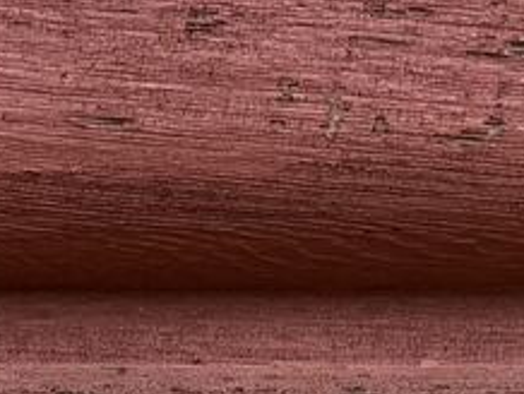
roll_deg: -0.8
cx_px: 72
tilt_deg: -11.6
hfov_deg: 12.7
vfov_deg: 8.8
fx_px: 2334
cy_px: 935
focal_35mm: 154
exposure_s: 1/517
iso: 80
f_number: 1.78
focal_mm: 6.76
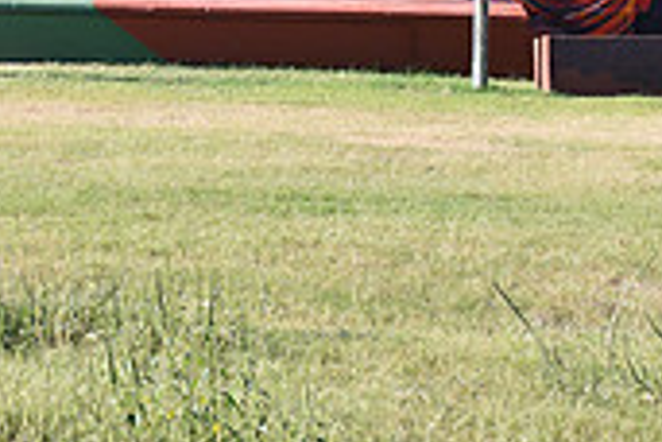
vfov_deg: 10.0
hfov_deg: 15.3
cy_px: -277
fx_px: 2427
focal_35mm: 132
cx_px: 62
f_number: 9
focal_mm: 26
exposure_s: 1/320
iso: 100
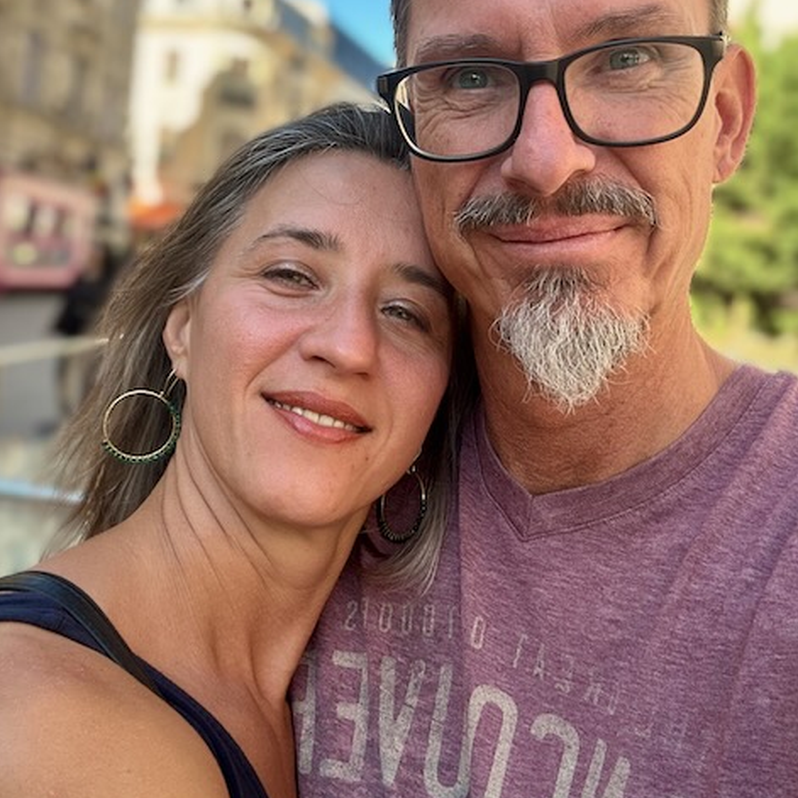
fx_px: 939
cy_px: 305
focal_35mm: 36
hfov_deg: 46.0
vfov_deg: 45.7
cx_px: 393
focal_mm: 2.69
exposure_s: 1/161
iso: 32
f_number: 1.9
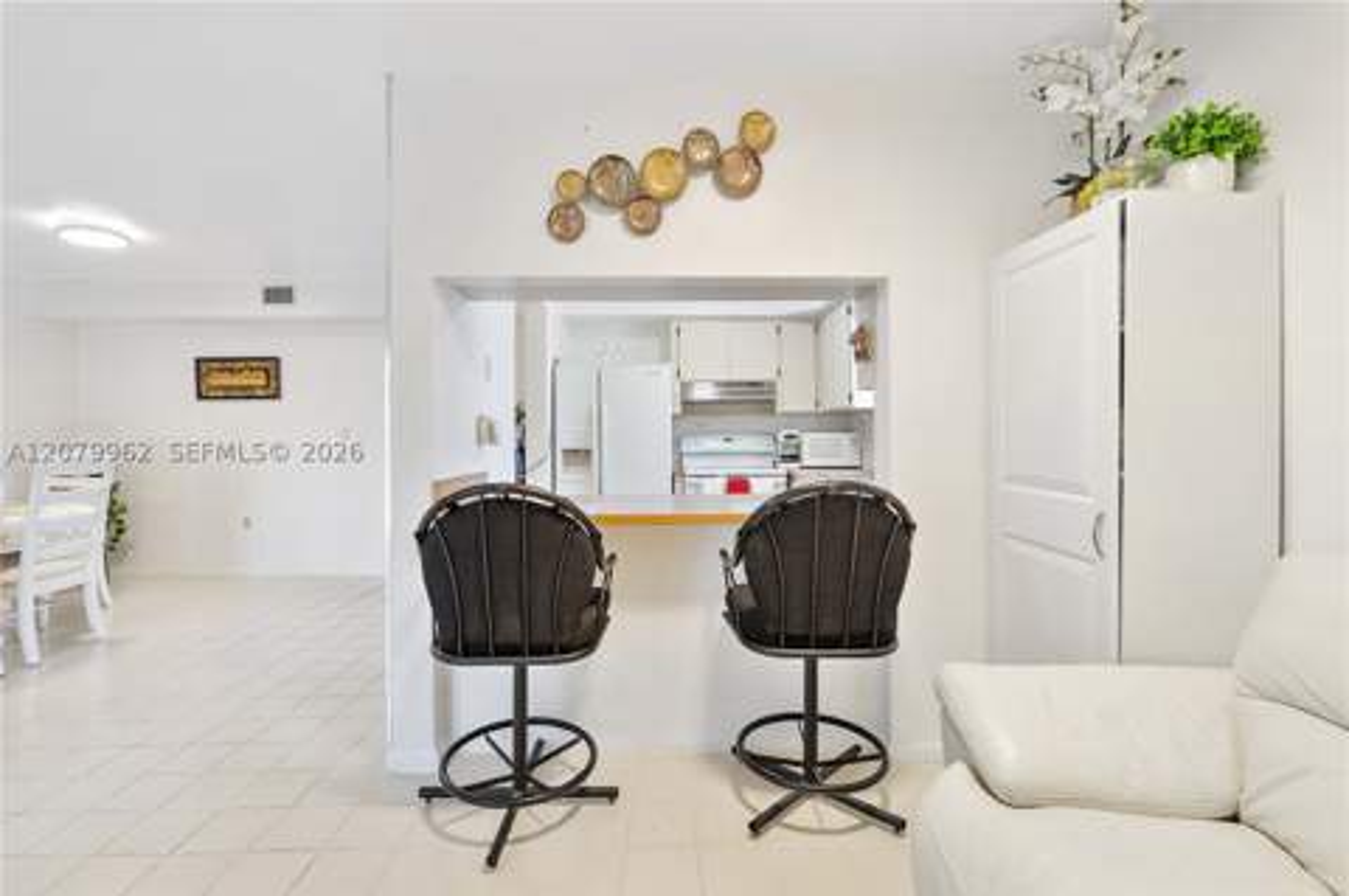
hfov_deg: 96.8
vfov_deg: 73.6
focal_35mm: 16
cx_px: 674
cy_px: 448
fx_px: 599
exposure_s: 1/20
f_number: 8
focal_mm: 16
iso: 800
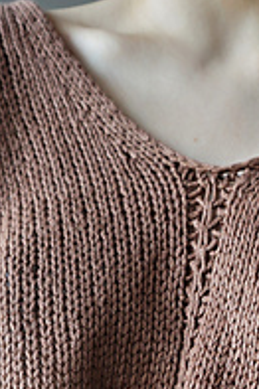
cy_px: 502
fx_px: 843
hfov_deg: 17.2
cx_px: 234
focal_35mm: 78
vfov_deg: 23.2
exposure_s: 1/60
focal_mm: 16
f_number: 4
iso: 250
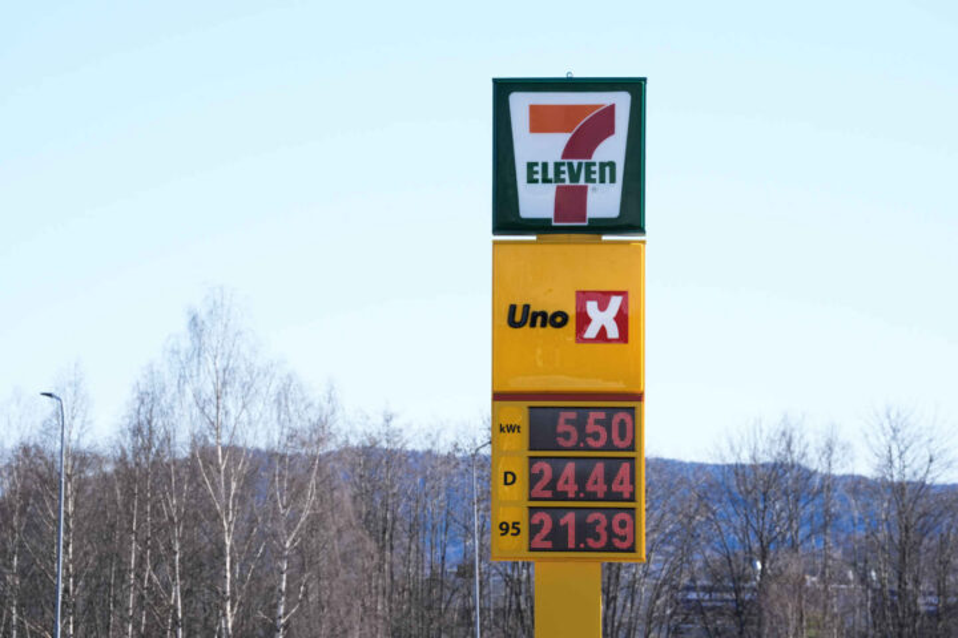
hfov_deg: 10.3
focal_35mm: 200
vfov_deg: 6.9
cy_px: 319
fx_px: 5322
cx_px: 479
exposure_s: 1/1250
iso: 1000
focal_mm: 200
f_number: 8
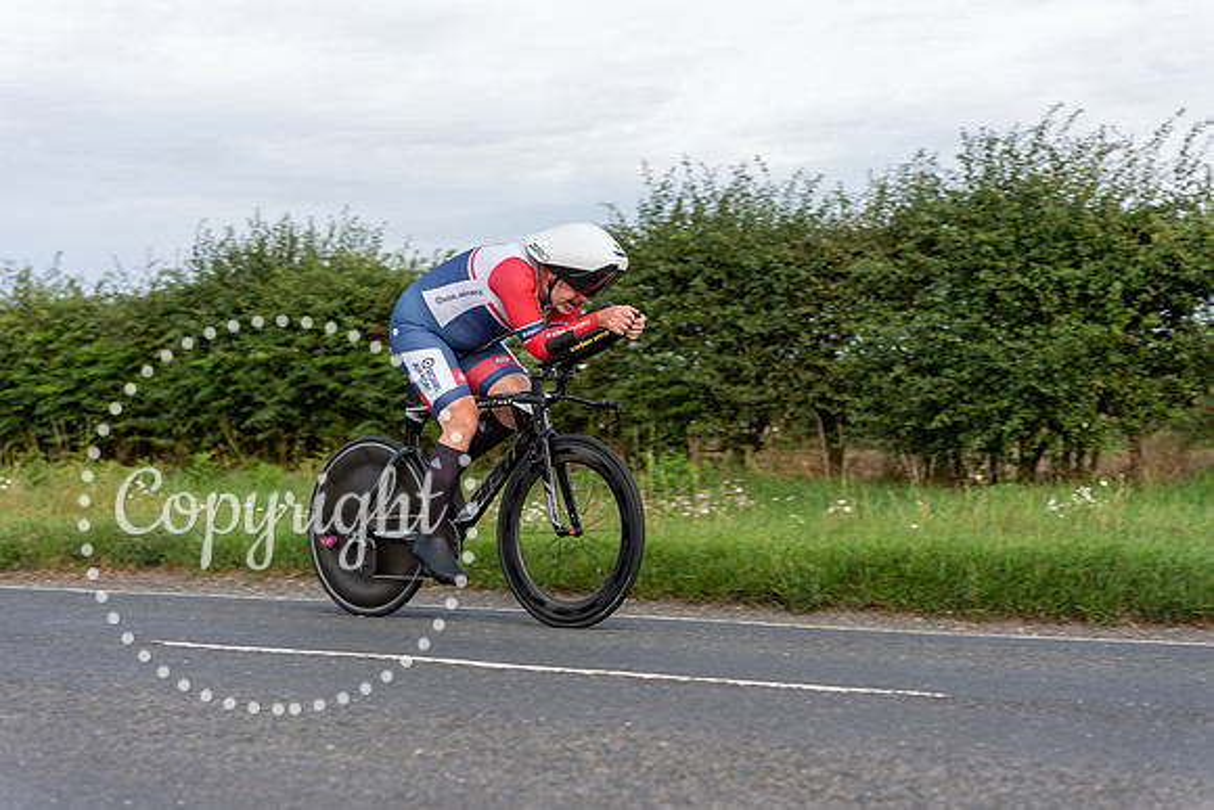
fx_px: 2462
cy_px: 405
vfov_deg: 18.7
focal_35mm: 73
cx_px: 607
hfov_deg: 27.7
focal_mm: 73
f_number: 4
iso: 125
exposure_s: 1/640
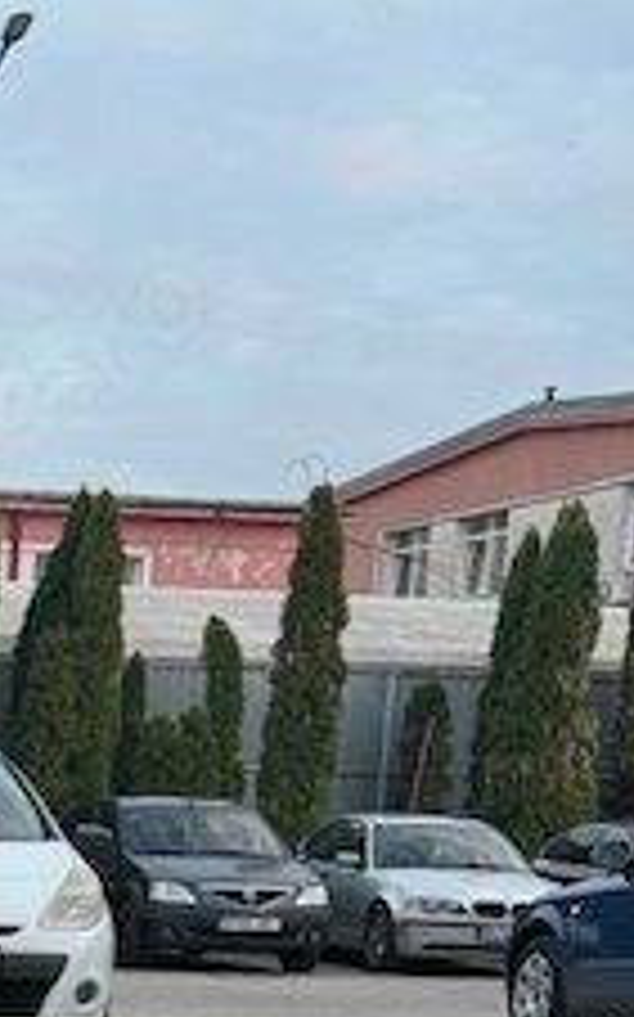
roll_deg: -1.6
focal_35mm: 90
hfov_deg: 12.8
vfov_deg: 21.1
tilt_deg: -10.3
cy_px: 1287
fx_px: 2491
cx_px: -603
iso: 100
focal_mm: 6.76
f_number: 1.78
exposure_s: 1/121
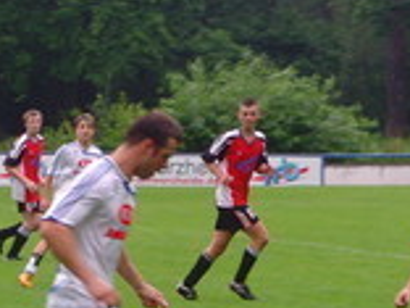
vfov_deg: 4.9
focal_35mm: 304
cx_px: 126
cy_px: 188
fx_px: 3601
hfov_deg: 6.5
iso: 100
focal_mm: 16
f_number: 4.4
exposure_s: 1/90
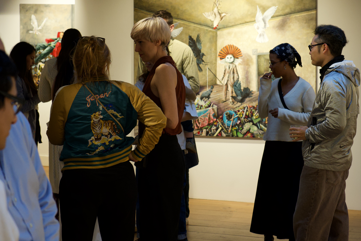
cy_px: 84
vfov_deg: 13.9
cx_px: 186
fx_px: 983
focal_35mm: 98
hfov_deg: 20.8
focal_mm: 50
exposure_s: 1/320
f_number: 4
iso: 1250
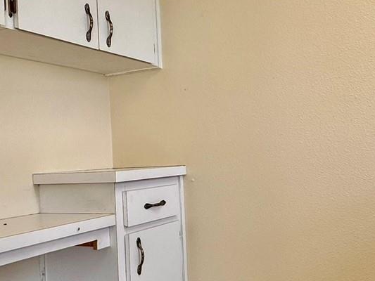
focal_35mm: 42
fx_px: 455
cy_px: 146
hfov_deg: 44.4
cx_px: 236
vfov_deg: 34.4
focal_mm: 2.22
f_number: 2.2
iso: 80
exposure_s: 1/120
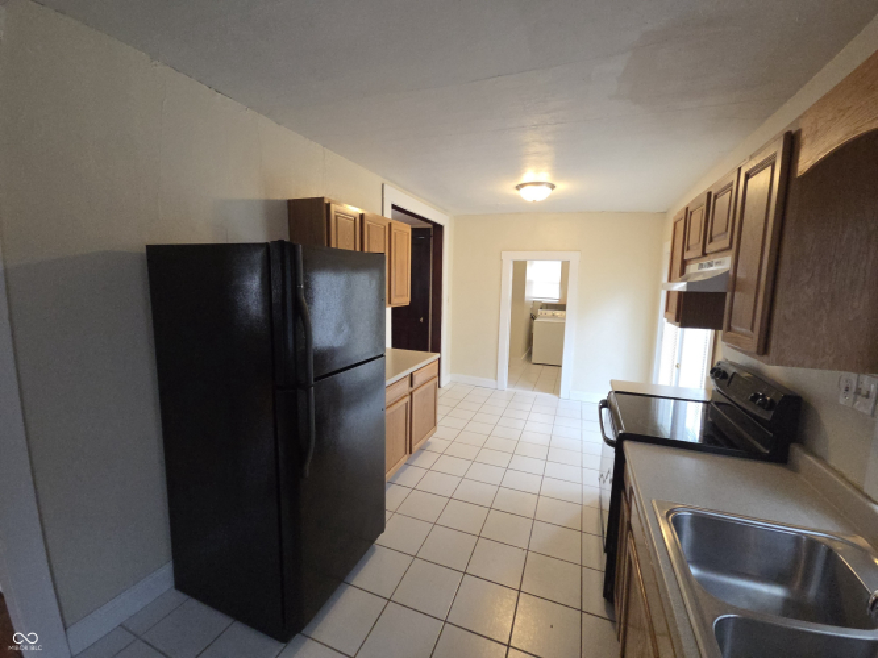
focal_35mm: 13
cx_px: 439
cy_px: 329
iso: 320
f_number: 2.2
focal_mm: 2.2
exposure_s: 1/60
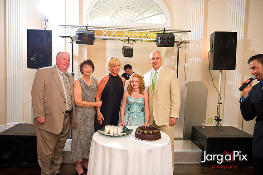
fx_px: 212
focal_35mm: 29
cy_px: 88
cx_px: 132
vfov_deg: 44.9
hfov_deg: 63.7
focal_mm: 29
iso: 1600
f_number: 3.2
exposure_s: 1/125
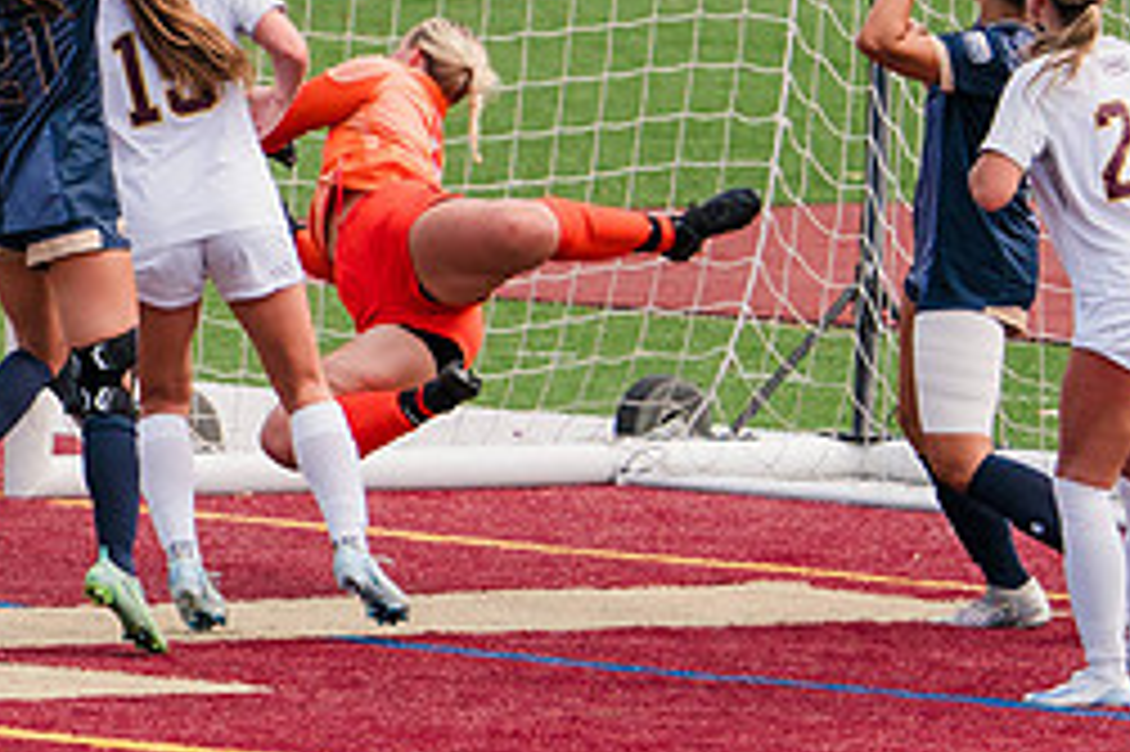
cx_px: -43
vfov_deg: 1.4
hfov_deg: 2.1
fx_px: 31430
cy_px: 190
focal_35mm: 1002
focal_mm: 341
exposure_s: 1/1600
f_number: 6.3
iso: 640
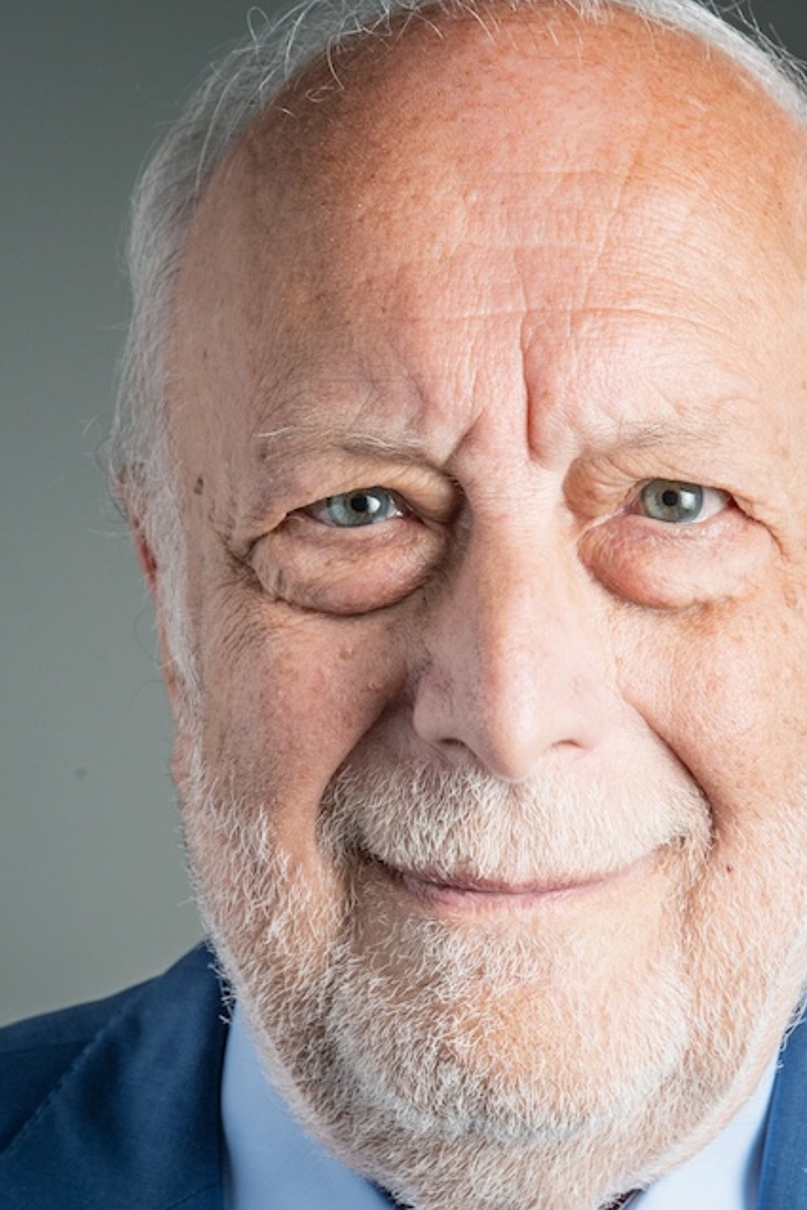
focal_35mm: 113
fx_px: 3797
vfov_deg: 18.0
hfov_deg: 12.1
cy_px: 955
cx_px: 518
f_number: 16
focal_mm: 60
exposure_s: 1/100
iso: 640
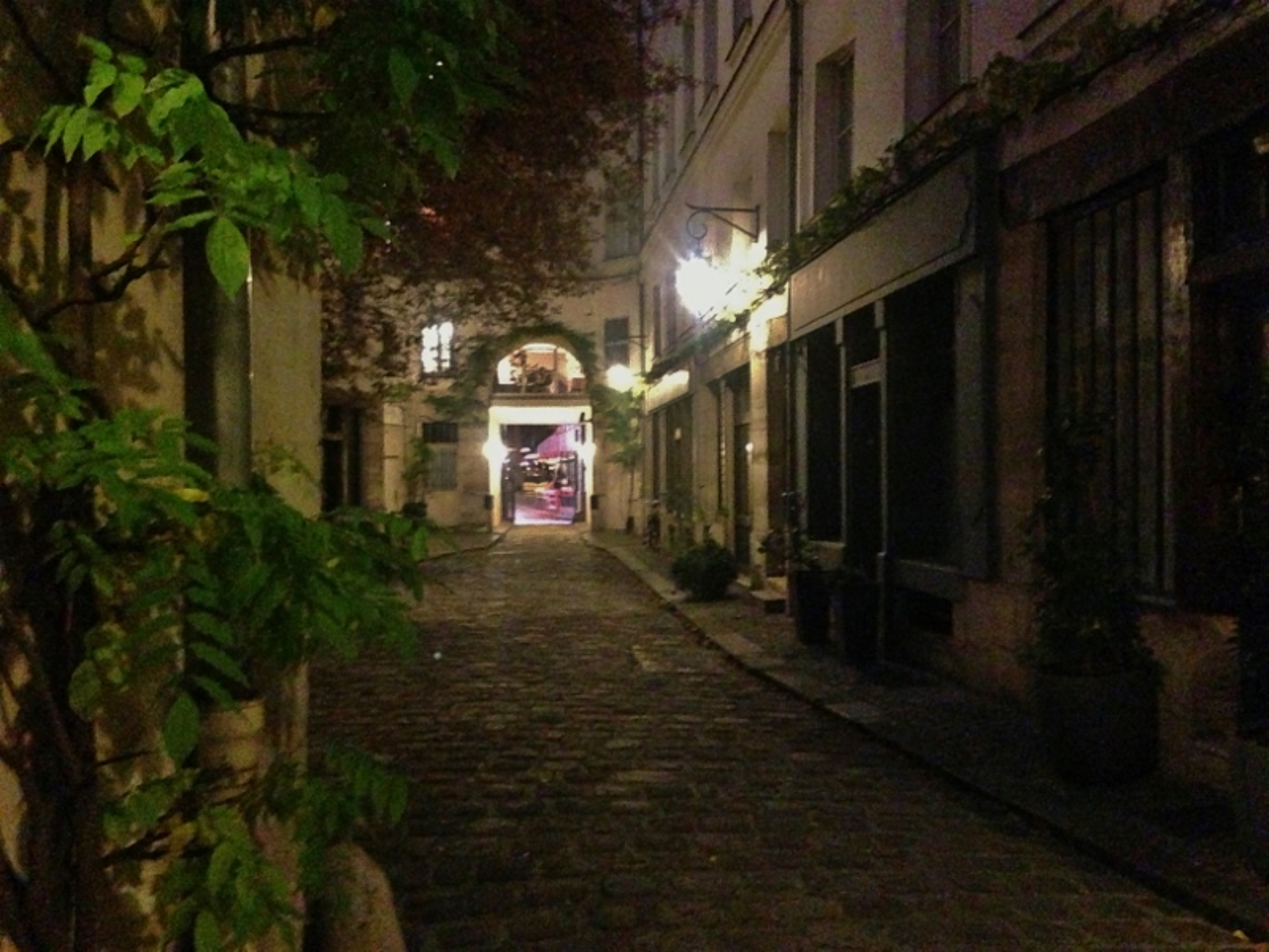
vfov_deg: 42.9
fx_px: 1210
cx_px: 634
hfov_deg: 55.4
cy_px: 476
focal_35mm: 33
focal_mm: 4.13
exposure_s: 1/15
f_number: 2.4
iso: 2000
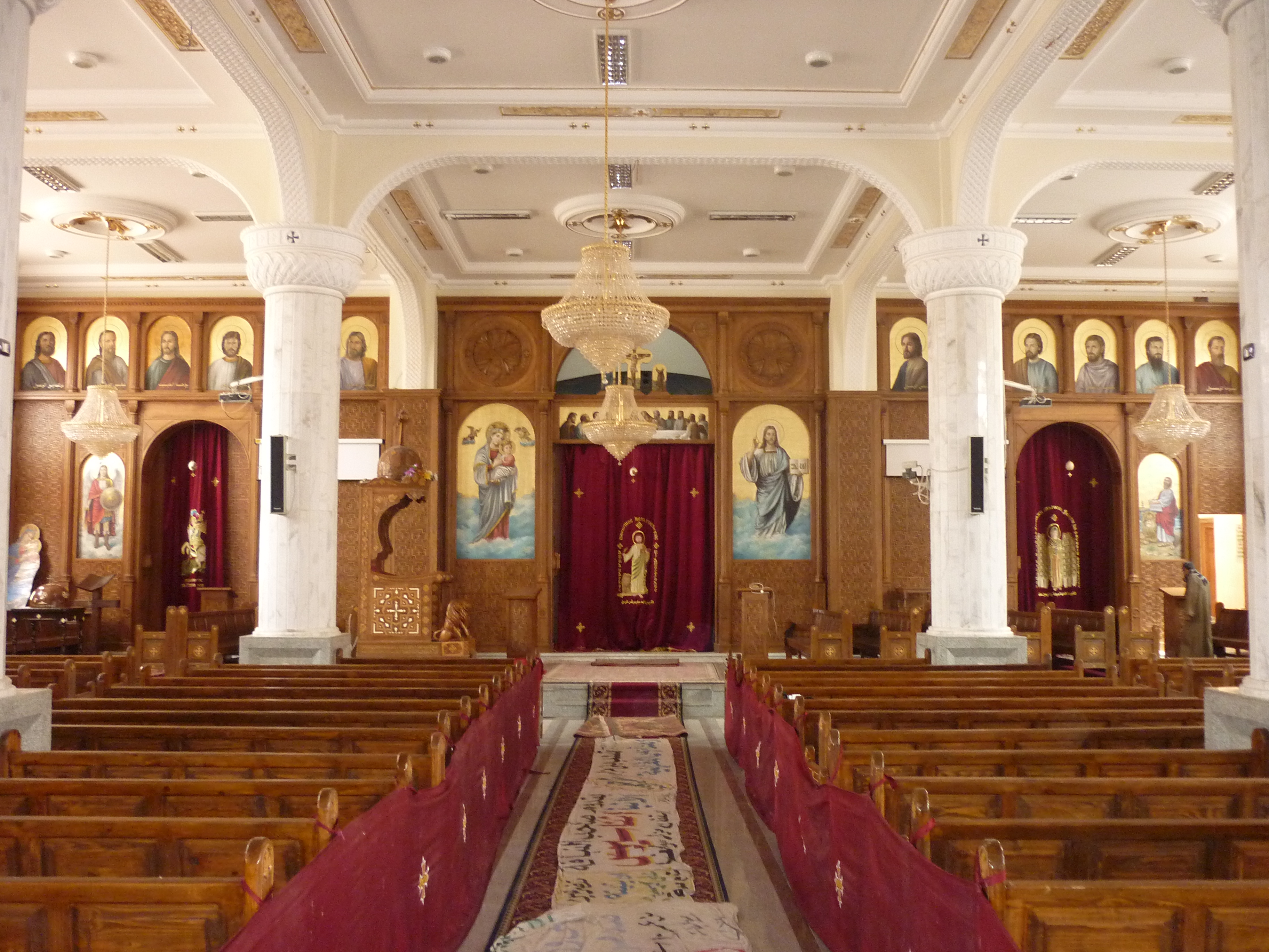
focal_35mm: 33
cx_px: 634
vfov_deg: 42.9
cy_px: 476
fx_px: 1210
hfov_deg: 55.4
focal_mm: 5.5
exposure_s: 1/30
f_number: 2.8
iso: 400
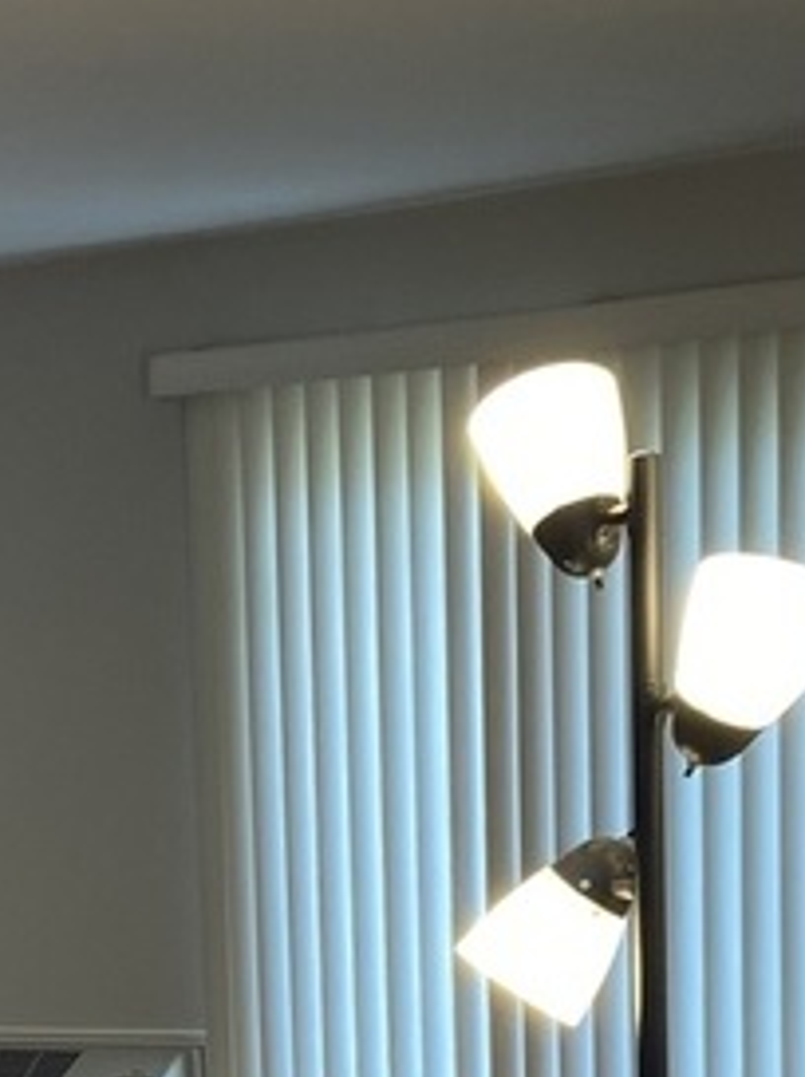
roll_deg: +2.9
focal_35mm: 103
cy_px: 1180
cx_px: -83
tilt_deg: -5.2
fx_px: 3201
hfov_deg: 14.0
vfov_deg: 18.4
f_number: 1.8
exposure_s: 1/120
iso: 100
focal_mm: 4.25
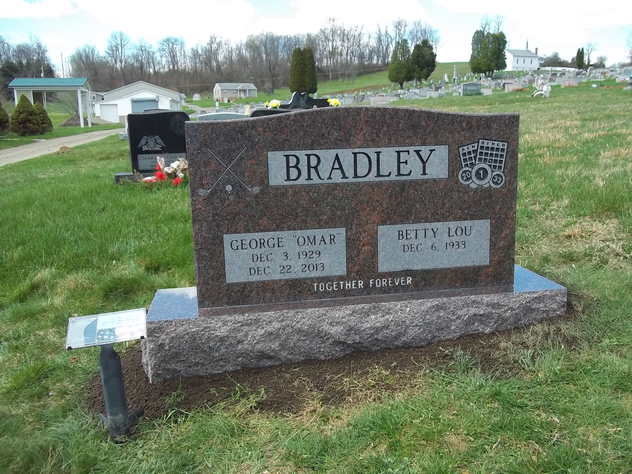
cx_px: 316
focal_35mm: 32
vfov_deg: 44.2
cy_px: 237
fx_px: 584
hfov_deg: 56.8
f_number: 2.9
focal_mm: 5.7
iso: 80
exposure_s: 1/400
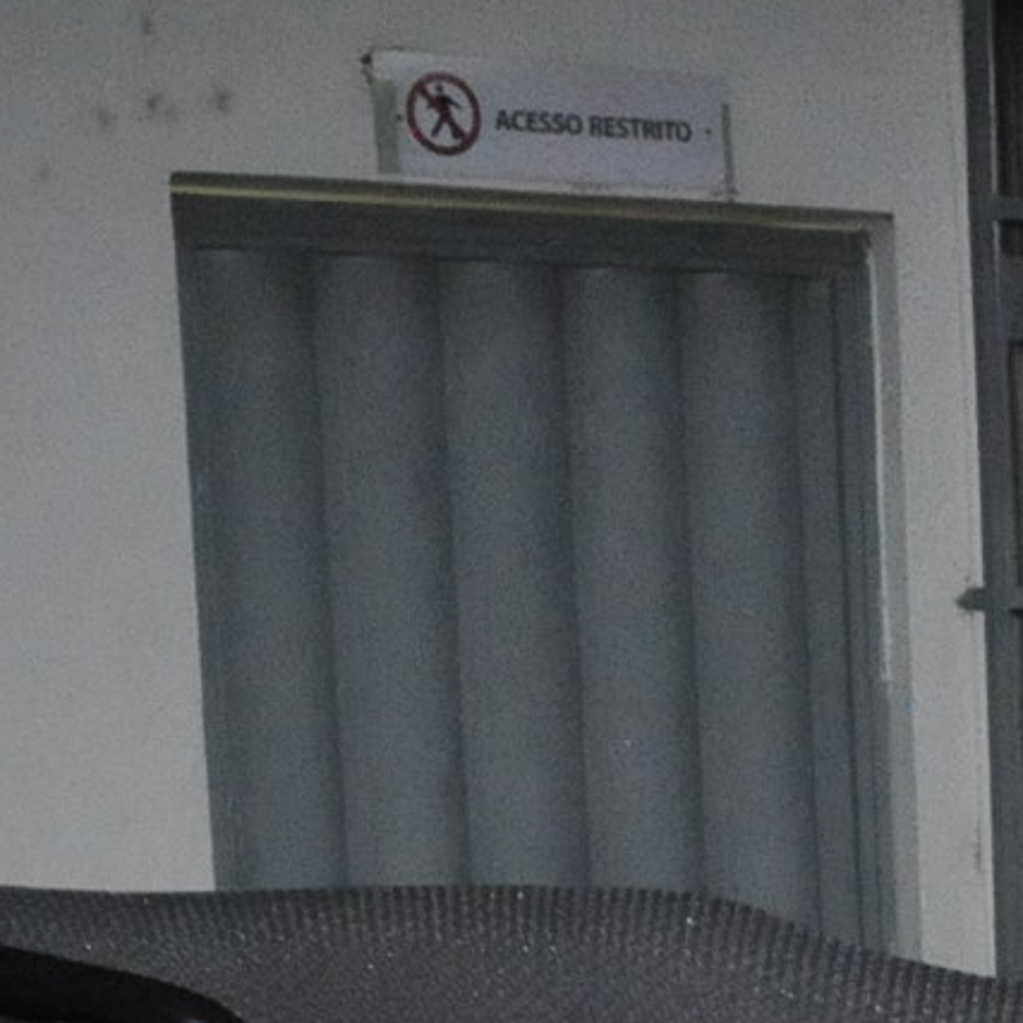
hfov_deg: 12.3
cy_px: 1620
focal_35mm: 134
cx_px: 1624
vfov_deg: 12.3
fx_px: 4485
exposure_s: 1/200
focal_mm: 21
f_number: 11
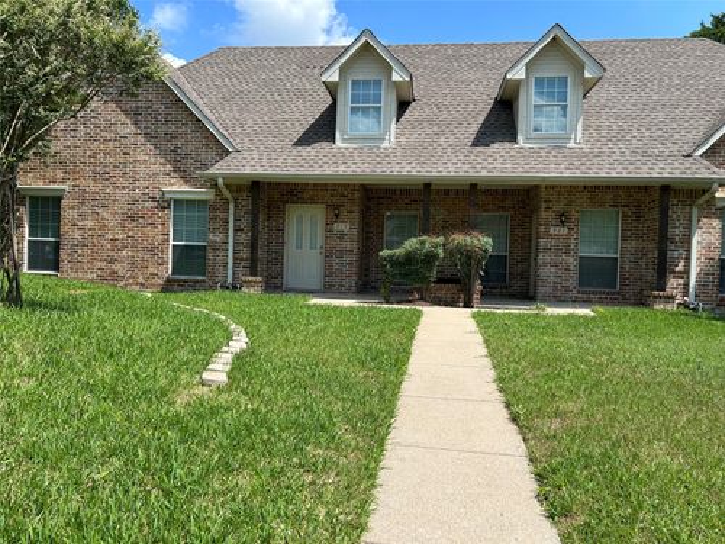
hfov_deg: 67.3
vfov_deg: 53.1
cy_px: 272
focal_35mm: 26
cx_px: 362
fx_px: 545
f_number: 1.5
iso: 50
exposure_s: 1/2994
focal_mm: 5.7
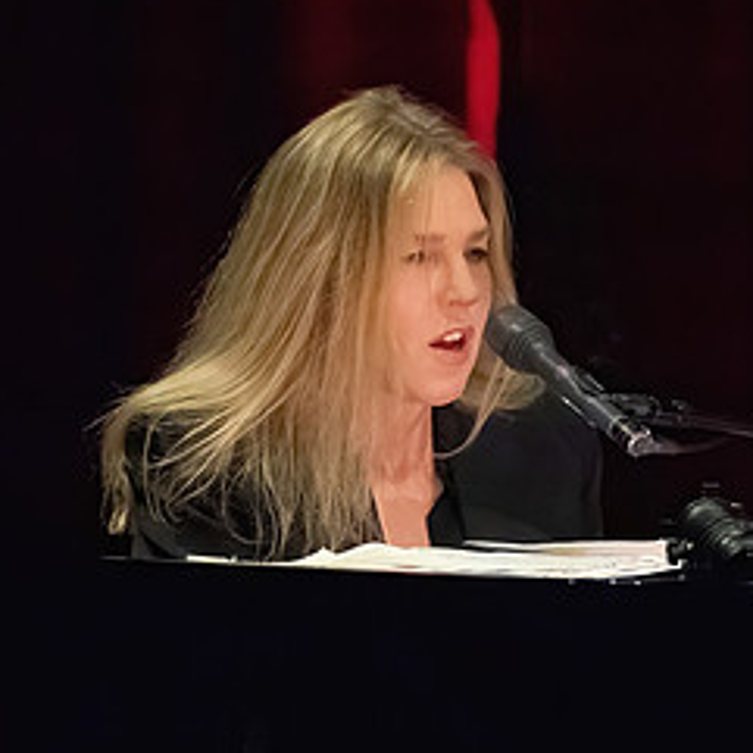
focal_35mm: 1079
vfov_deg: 1.6
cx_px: 541
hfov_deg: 1.6
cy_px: 449
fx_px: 26555
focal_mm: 400
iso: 25600
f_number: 9
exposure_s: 1/320
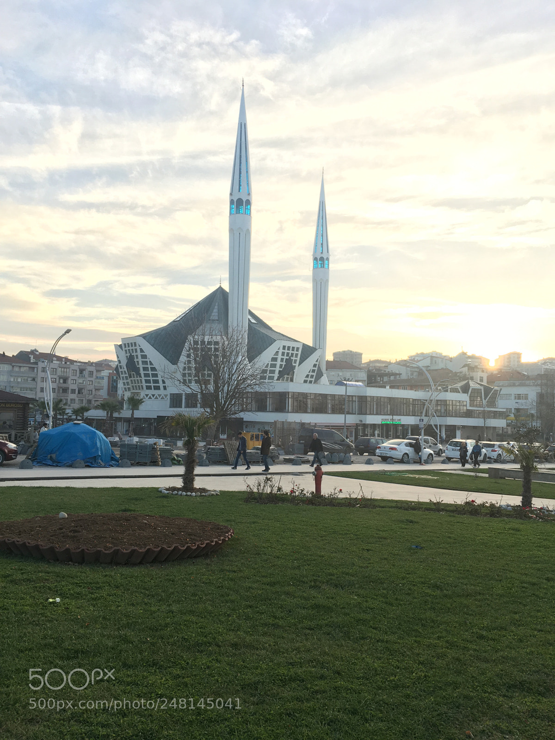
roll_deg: -1.9
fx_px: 620
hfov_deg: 48.2
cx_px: 278
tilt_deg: +2.7
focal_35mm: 29
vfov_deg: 61.7
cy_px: 370
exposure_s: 1/208
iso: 25
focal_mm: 4.15
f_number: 2.2
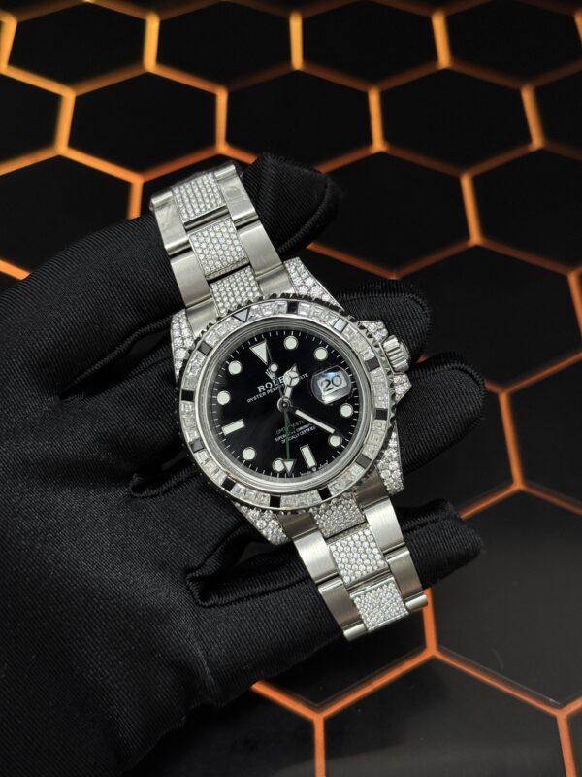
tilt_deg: -48.9
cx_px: 291
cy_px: 388
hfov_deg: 30.3
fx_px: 1076
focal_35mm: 48
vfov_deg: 39.7
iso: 125
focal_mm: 6.76
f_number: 1.78
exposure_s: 1/60
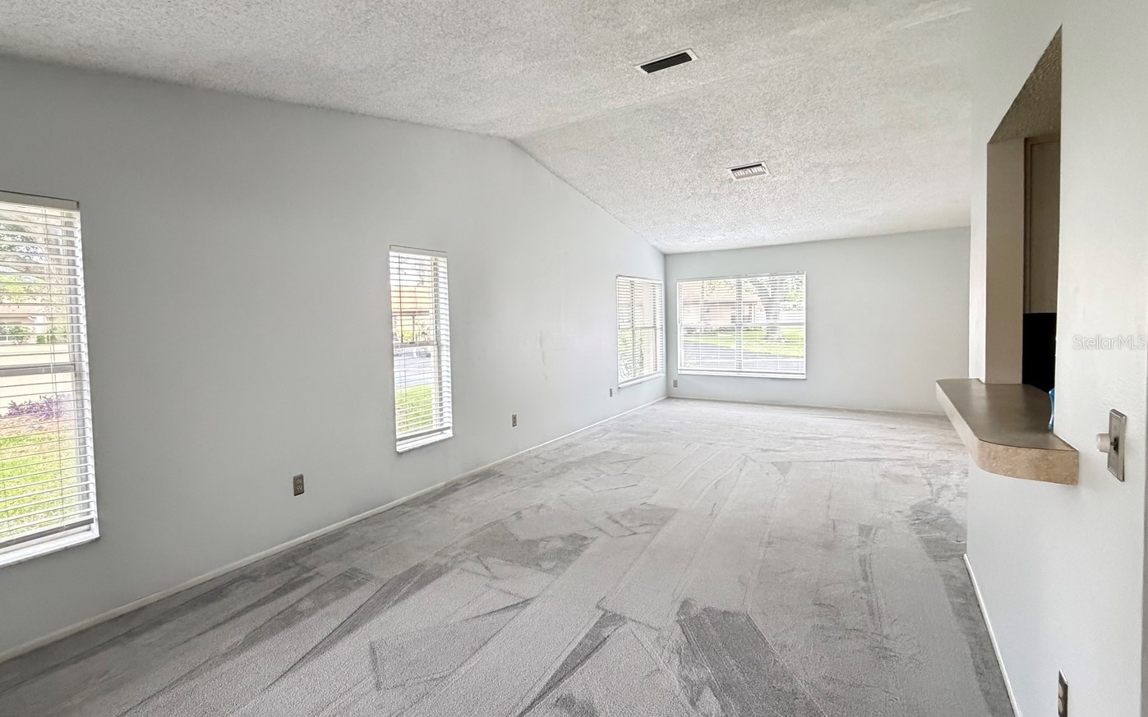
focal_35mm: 17
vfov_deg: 68.0
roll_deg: +1.1
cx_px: 493
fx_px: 532
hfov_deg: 93.8
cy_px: 342
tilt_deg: -1.6
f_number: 2.2
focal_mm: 2.22
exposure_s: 1/60
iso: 640
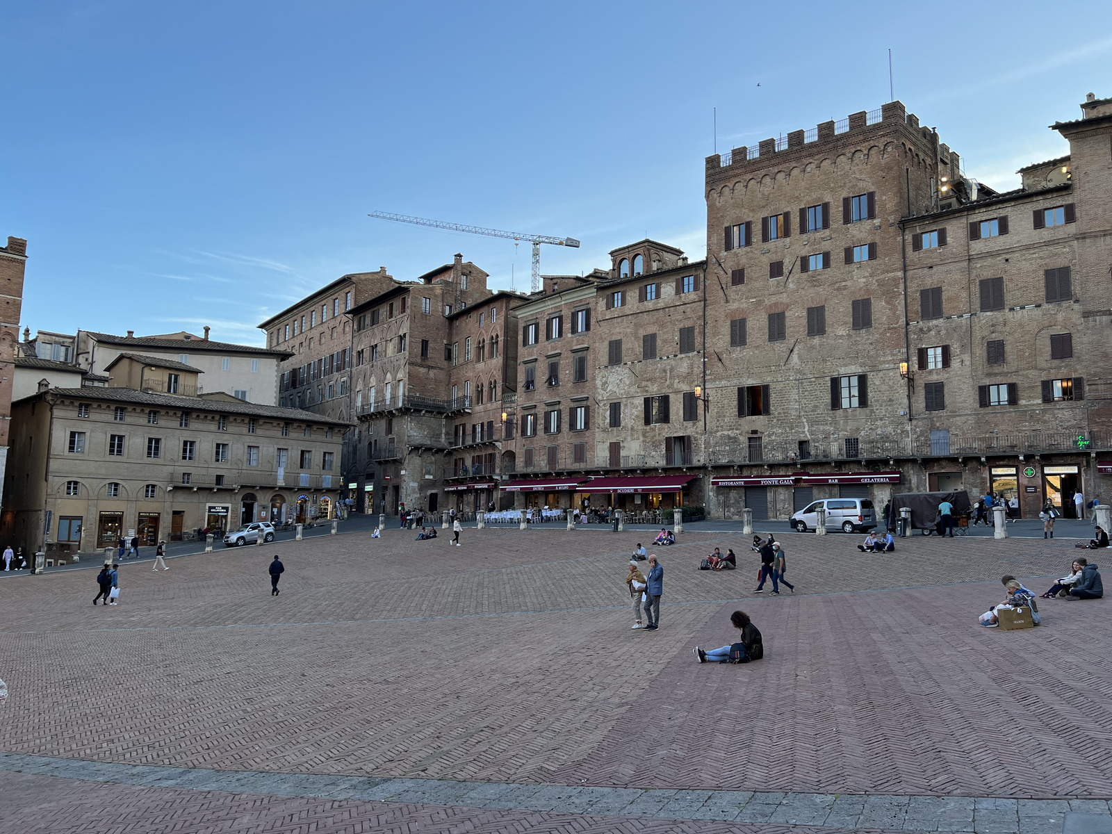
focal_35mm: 26
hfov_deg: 67.3
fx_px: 835
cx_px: 556
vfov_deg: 53.1
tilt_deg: +6.9
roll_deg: -0.8
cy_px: 417
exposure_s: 1/808
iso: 50
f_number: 1.5
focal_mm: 5.7
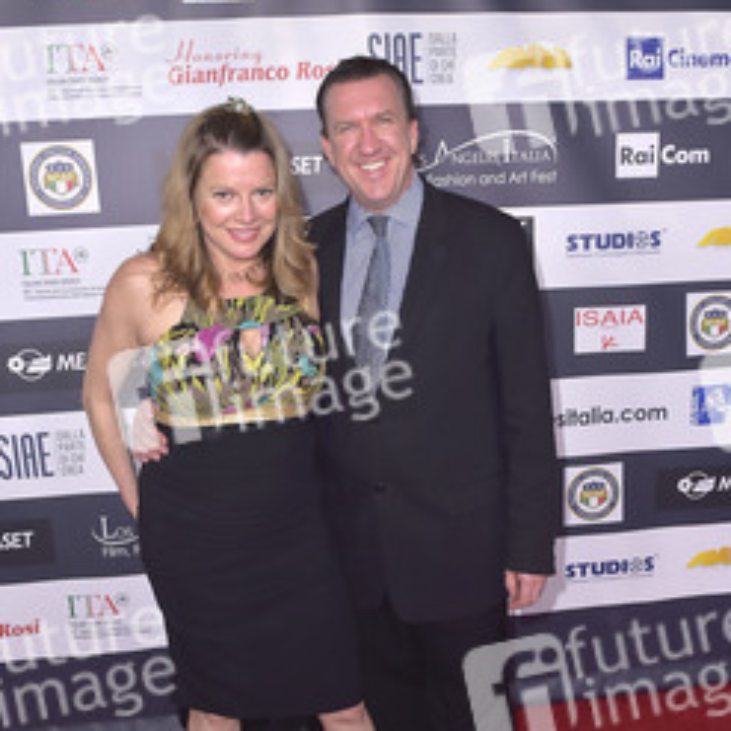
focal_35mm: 33
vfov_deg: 48.2
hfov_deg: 49.7
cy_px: 530
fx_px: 788
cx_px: 348
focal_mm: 24
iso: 500
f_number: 6.3
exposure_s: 1/320
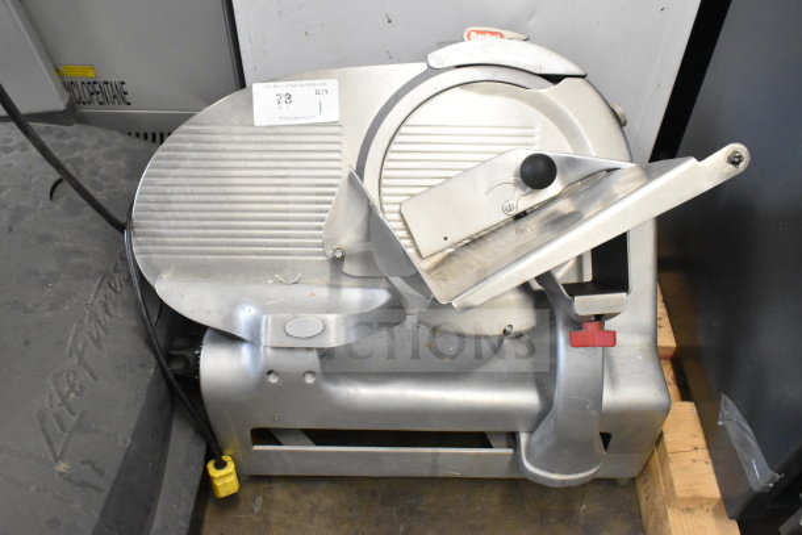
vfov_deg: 41.7
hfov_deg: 59.5
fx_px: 702
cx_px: 401
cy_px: 268
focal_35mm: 32
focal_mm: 21
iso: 6400
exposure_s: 1/200
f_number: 7.1
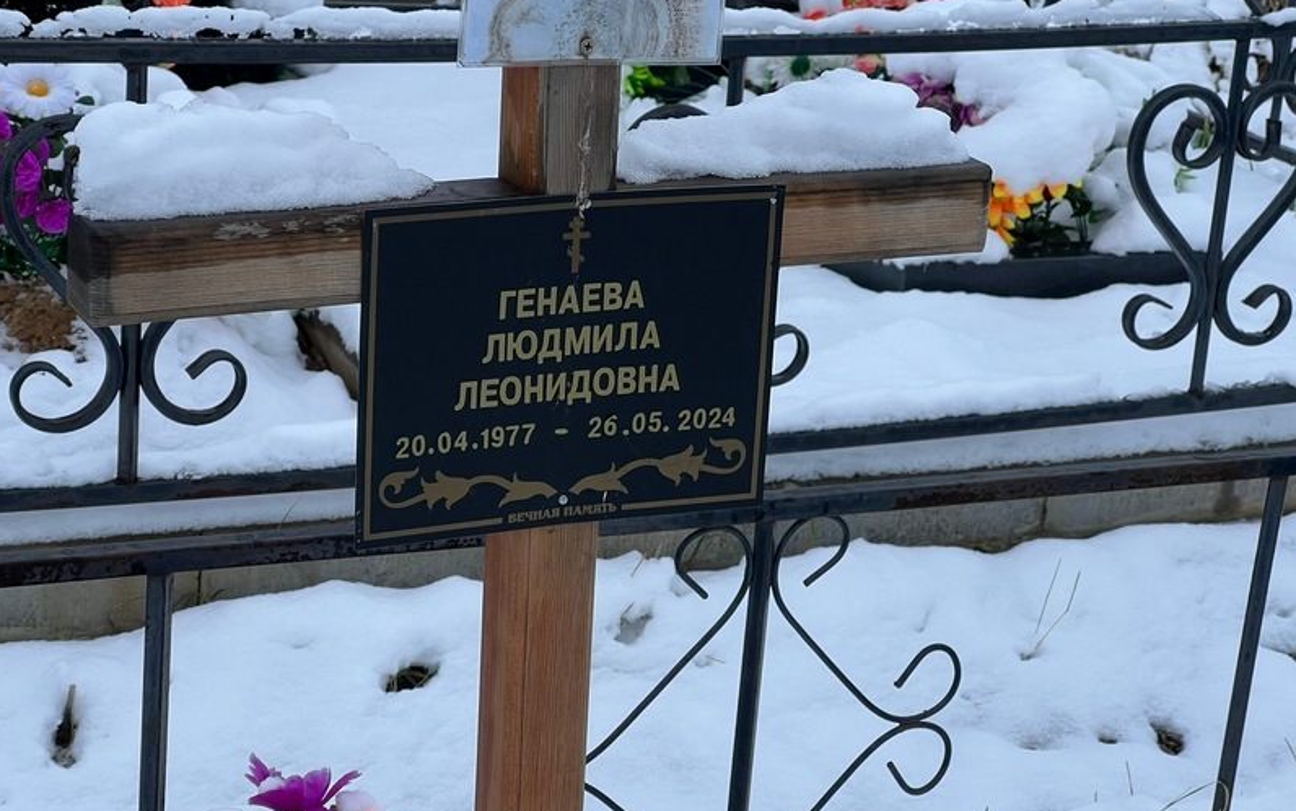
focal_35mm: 82
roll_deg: -5.6
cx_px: 646
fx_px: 2897
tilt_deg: -19.6
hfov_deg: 25.2
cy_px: 399
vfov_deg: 15.9
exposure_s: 1/127
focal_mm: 9
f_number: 2.8
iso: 32
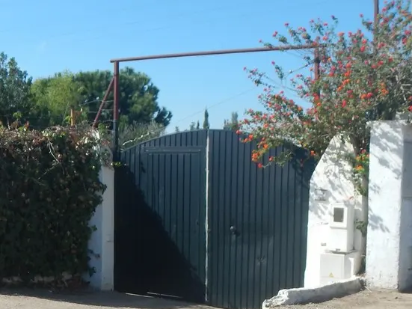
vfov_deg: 24.0
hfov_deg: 31.4
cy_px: 193
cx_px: 138
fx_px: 726
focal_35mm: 61
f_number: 3.9
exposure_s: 1/800
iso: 125
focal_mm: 5
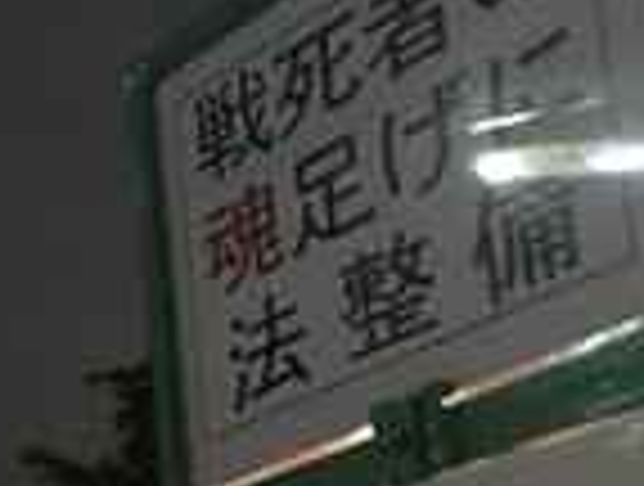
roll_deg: +6.6
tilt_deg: +23.0
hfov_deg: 21.2
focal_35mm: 91
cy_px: 464
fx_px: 1697
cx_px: 518
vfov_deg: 16.0
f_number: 2.2
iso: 640
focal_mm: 4.15
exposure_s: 1/15
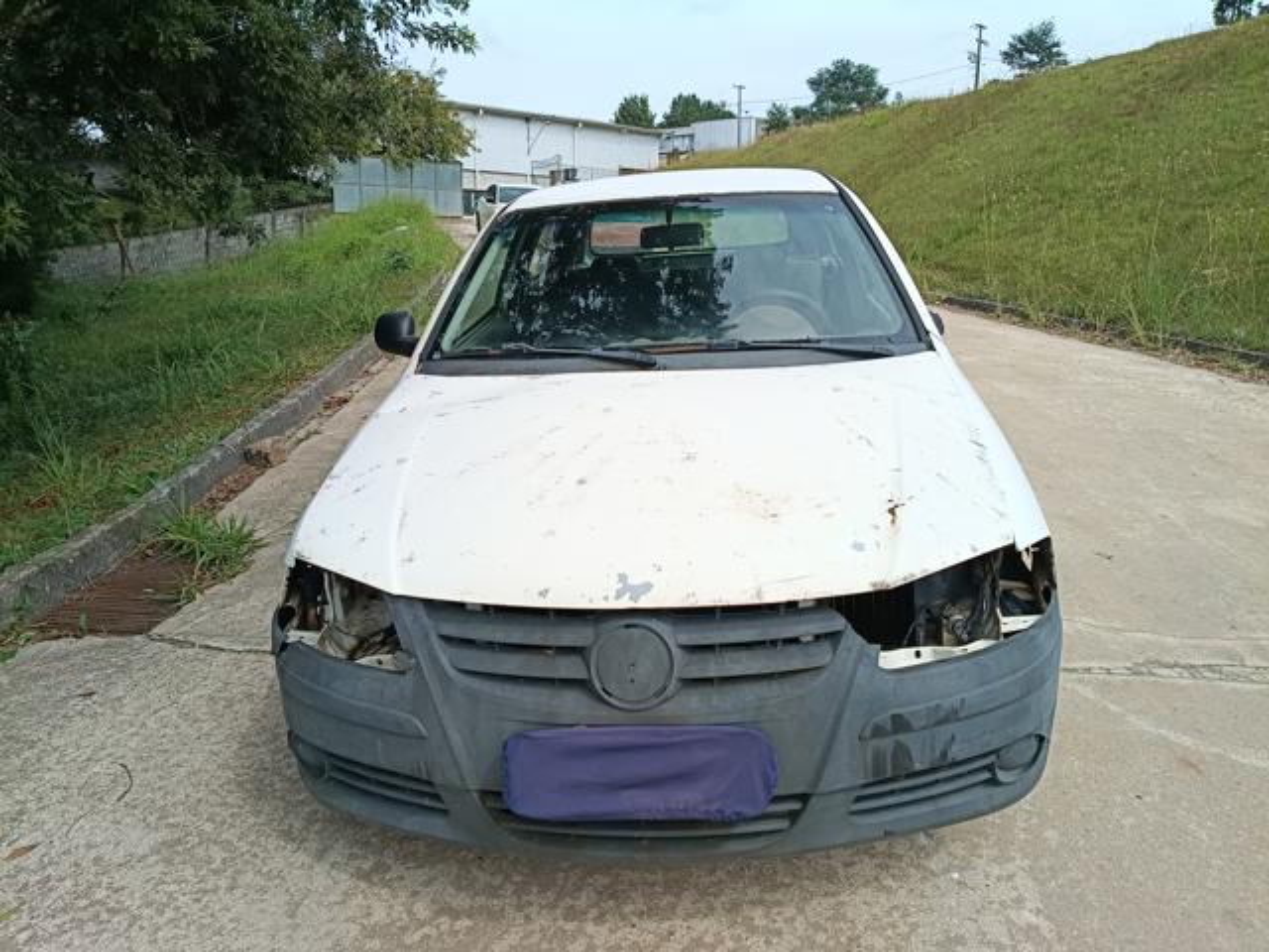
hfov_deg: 67.3
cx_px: 634
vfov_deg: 53.1
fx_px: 953
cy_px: 476
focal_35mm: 26
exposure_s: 1/1359
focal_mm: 4.81
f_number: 1.8
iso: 150
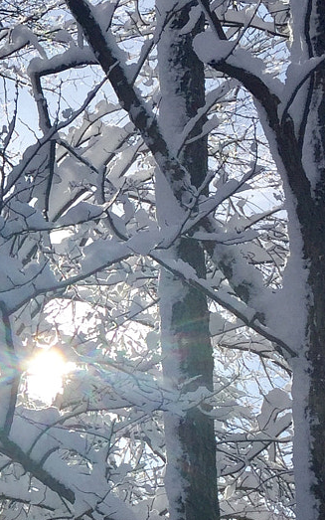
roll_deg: +0.8
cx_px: -241
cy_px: 421
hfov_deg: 12.8
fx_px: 1332
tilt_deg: +22.8
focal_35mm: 94
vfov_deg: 21.8
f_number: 2.2
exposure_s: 1/4405
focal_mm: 4.15
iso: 32
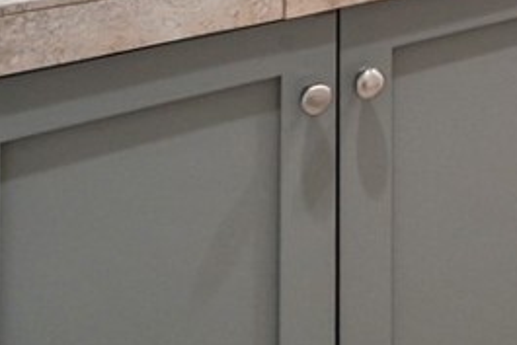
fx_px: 776
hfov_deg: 30.5
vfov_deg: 18.8
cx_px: 640
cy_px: -291
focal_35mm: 54
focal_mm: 14
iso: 1250
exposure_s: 1/6
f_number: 10
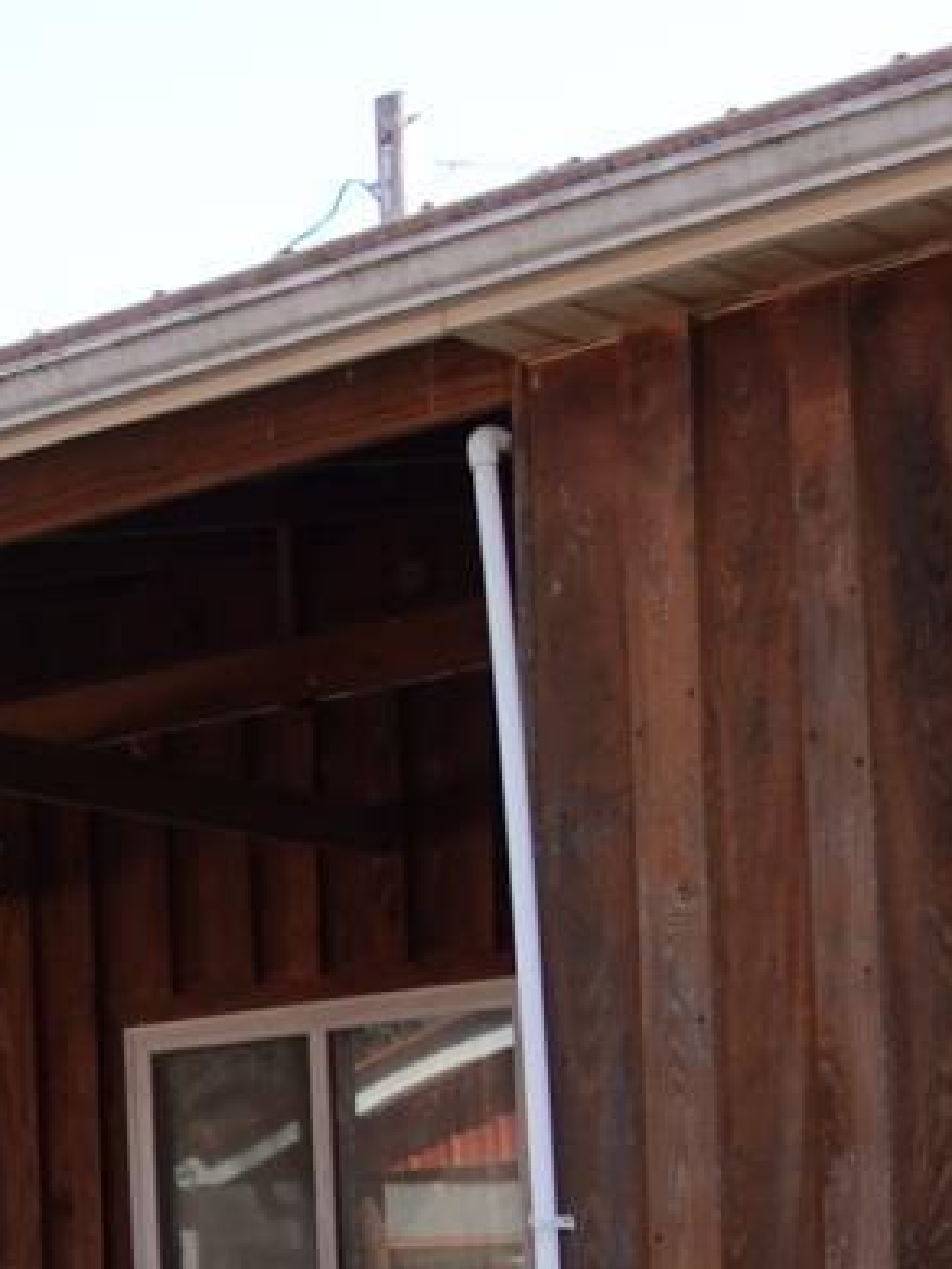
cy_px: 1471
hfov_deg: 13.4
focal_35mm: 96
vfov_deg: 19.4
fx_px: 3518
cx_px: -923
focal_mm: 9.4
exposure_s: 1/500
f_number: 2.5
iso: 125
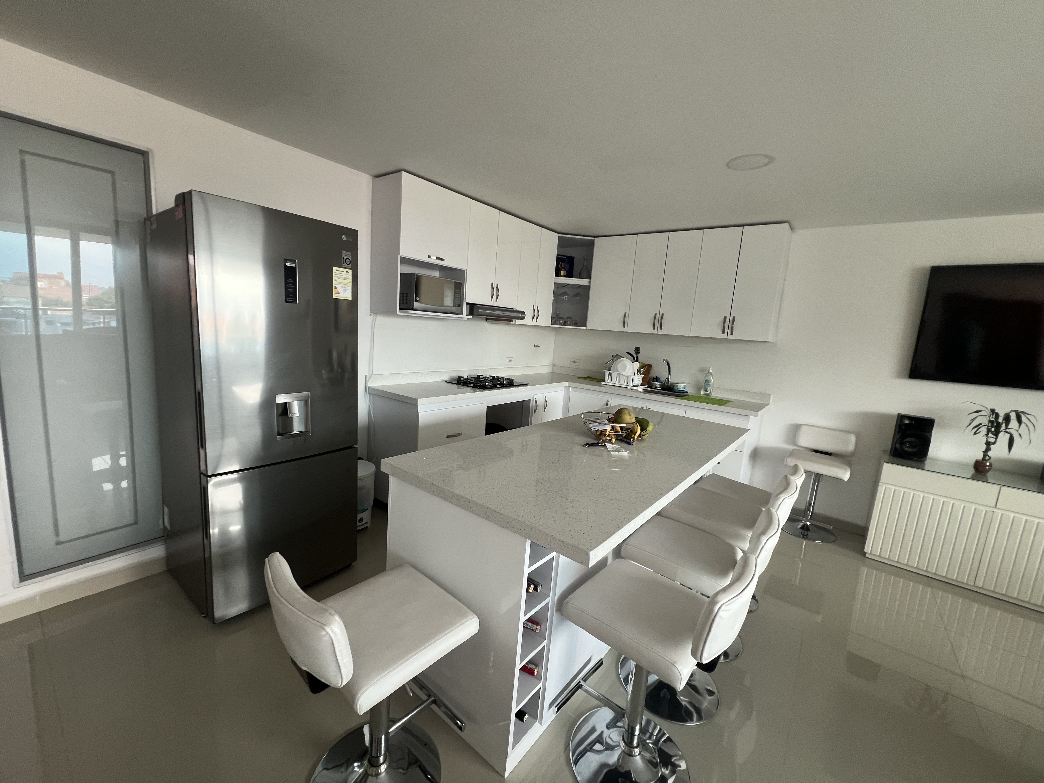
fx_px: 392
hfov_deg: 106.2
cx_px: 522
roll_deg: -3.2
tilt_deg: -9.8
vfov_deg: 89.9
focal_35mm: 13
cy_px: 392
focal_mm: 1.57
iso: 125
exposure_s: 1/99
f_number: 1.8
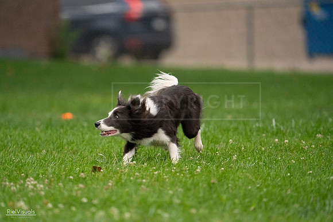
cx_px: 166
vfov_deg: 2.8
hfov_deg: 4.2
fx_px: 4589
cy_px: 111
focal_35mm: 496
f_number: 6.3
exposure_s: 1/1600
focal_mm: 496
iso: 6400
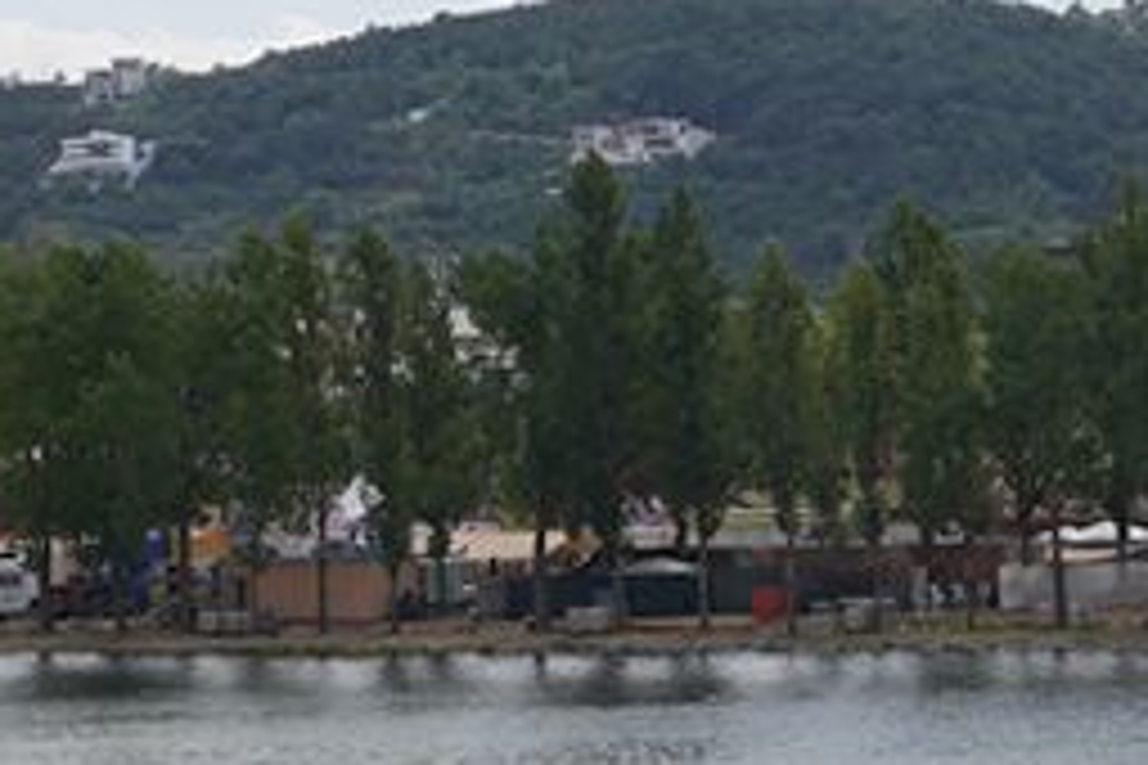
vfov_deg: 7.3
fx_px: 5995
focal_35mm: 188
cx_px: 1148
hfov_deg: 10.8
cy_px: 796
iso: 100
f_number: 16
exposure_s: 1/100
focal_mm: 24
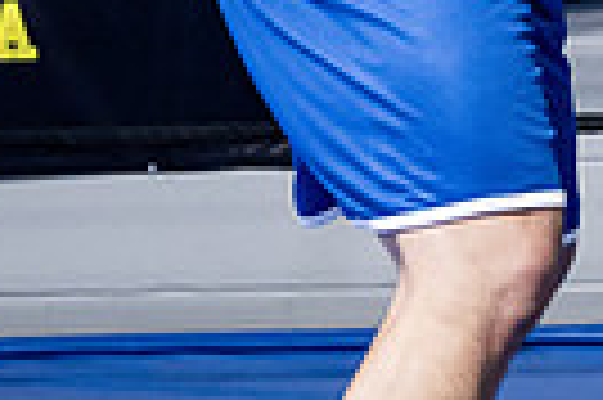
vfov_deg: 6.5
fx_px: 3413
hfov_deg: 9.9
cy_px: -411
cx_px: 806
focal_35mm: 204
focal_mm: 47
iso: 8000
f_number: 2.8
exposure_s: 1/1000
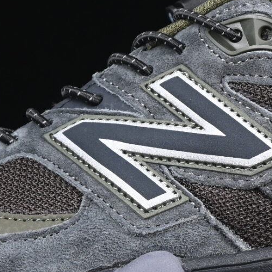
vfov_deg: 5.4
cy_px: 98
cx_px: 217
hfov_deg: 5.4
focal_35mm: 323
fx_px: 2871
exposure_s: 1/60
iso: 160
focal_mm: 50
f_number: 6.3
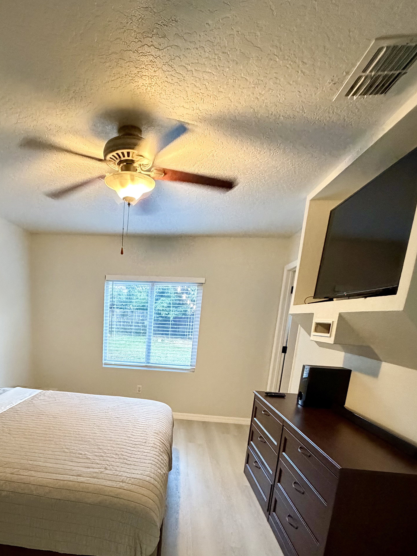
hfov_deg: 61.4
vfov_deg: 74.8
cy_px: 398
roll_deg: -3.8
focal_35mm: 21
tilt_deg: -13.6
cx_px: 128
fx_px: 337
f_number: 2.2
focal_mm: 2.22
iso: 800
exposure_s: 1/60
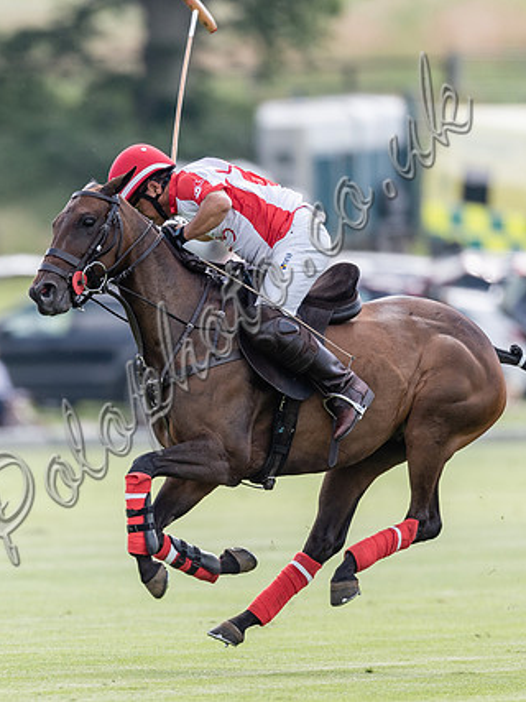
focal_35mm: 1001
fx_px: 20291
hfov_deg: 1.5
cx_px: -16
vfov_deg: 2.0
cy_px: 480
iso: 400
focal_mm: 500
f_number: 4
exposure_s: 1/2000
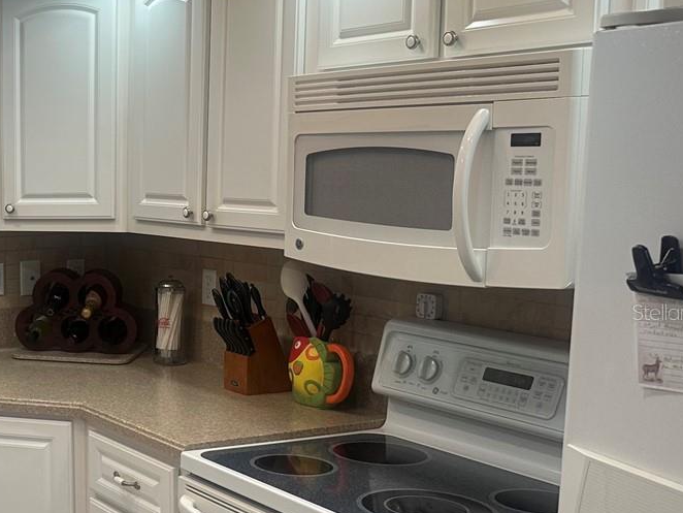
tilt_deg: -8.3
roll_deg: +1.0
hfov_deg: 29.4
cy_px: 312
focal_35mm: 58
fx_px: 1145
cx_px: -96
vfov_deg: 25.2
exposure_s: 1/120
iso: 80
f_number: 1.78
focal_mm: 6.86
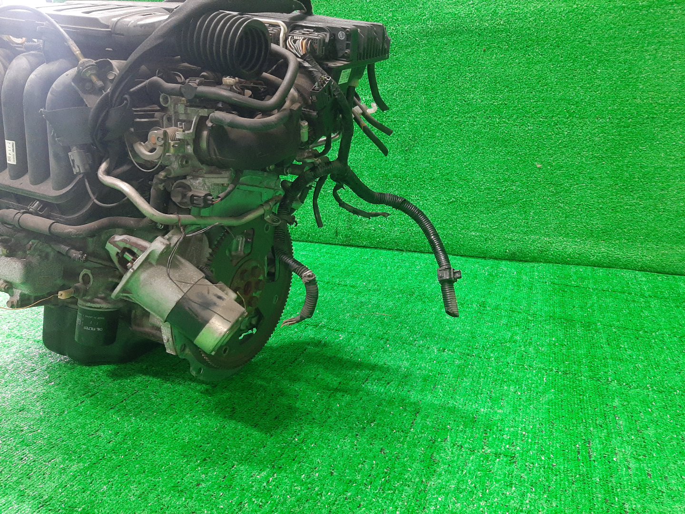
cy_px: 257
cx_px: 342
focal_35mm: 26
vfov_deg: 53.1
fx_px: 515
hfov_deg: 67.3
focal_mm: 3.93
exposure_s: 1/50
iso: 241
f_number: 1.7
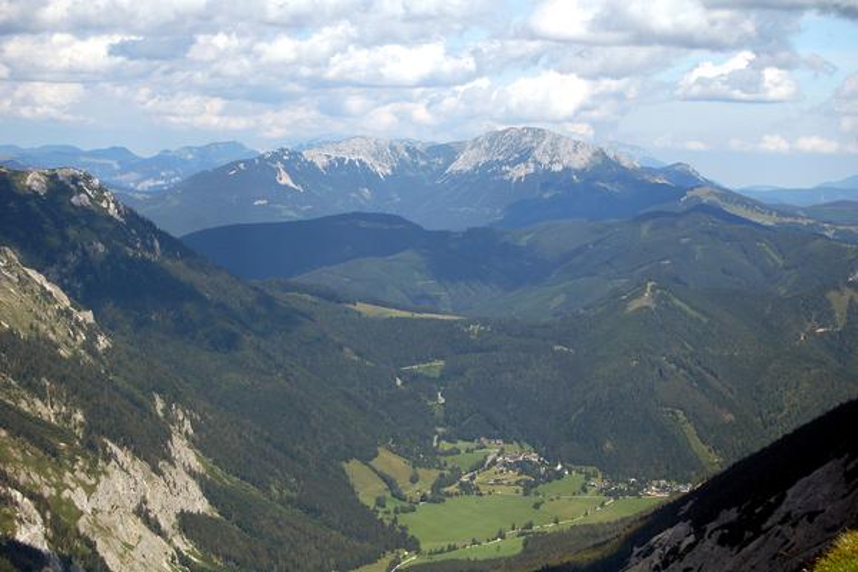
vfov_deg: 16.6
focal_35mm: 82
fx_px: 1966
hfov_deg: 24.6
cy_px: 286
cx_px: 429
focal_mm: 55
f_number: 8
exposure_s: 1/250
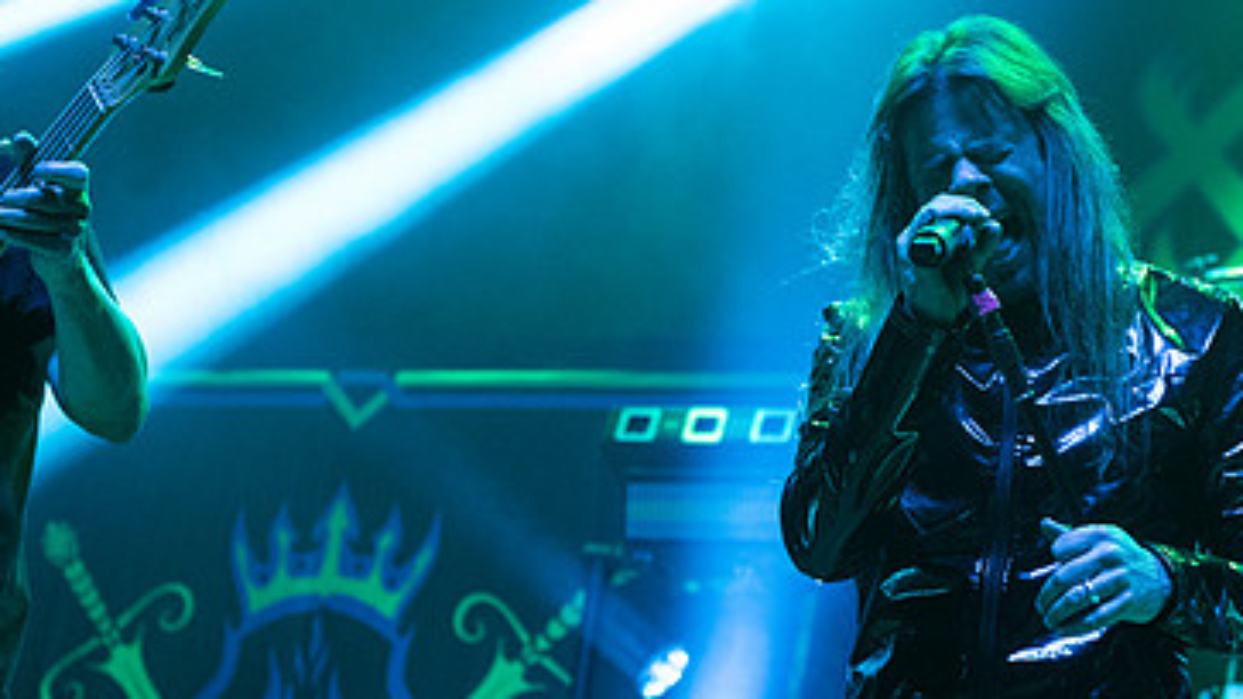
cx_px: 743
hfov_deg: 23.1
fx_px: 3032
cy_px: 314
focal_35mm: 92
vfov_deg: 13.1
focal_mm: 48
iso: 2500
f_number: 3.2
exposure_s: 1/320
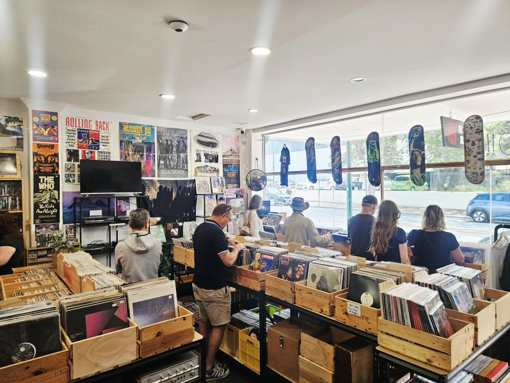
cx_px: 255
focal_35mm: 23
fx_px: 339
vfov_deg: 58.9
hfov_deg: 73.9
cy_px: 192
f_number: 1.8
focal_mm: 5.4
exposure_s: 1/101
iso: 50
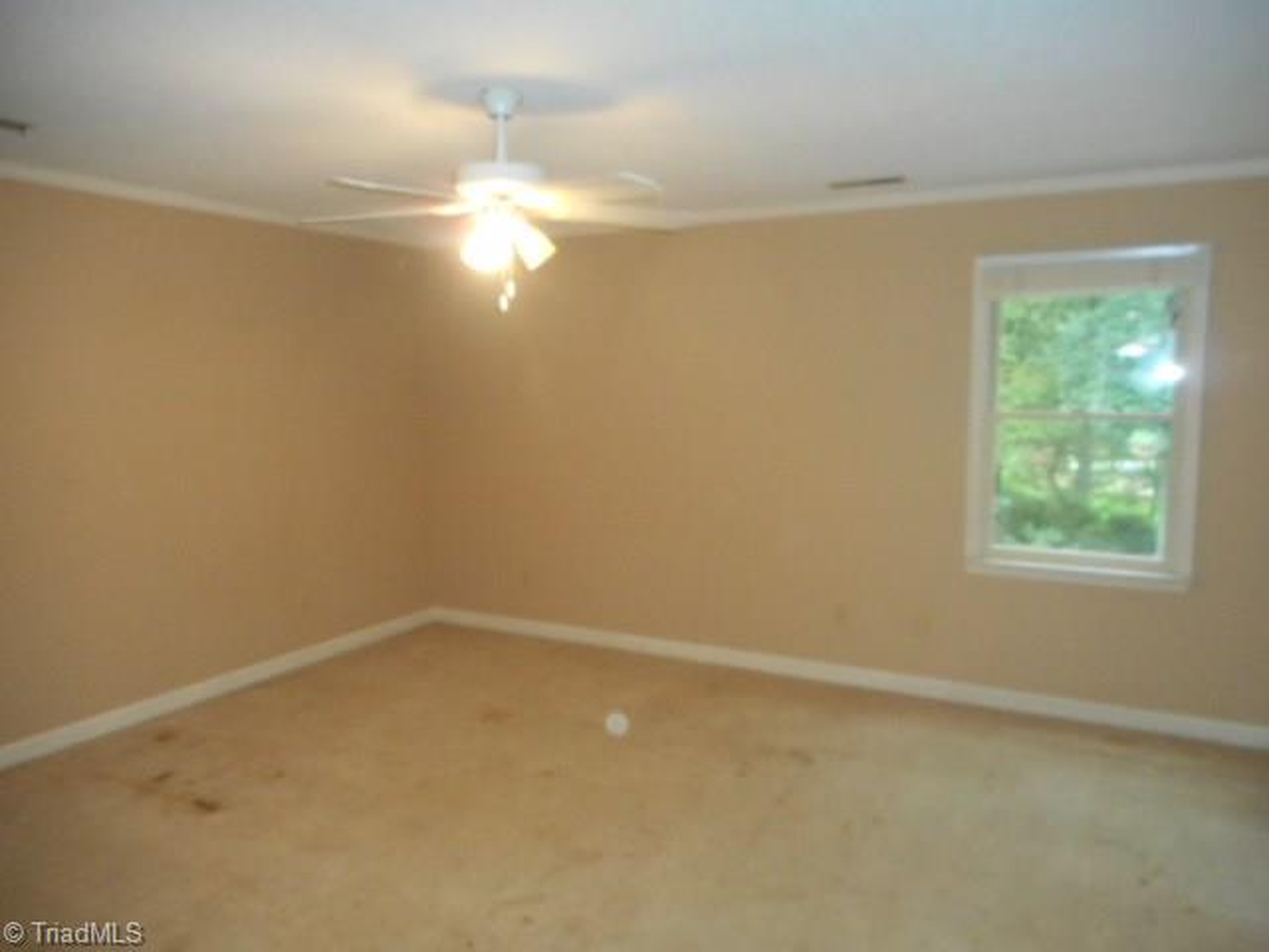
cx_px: 634
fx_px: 916
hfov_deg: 69.4
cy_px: 476
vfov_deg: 54.9
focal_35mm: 25
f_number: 3.7
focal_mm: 4.5
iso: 560
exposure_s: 1/25
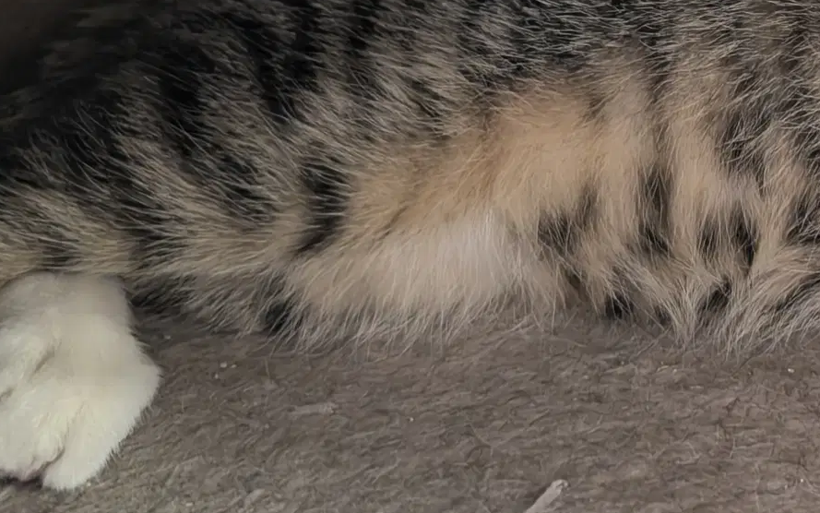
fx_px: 1229
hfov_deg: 34.0
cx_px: 800
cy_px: 72
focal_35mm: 55
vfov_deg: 23.1
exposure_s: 1/15.5
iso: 1012
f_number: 1.68
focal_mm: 6.9
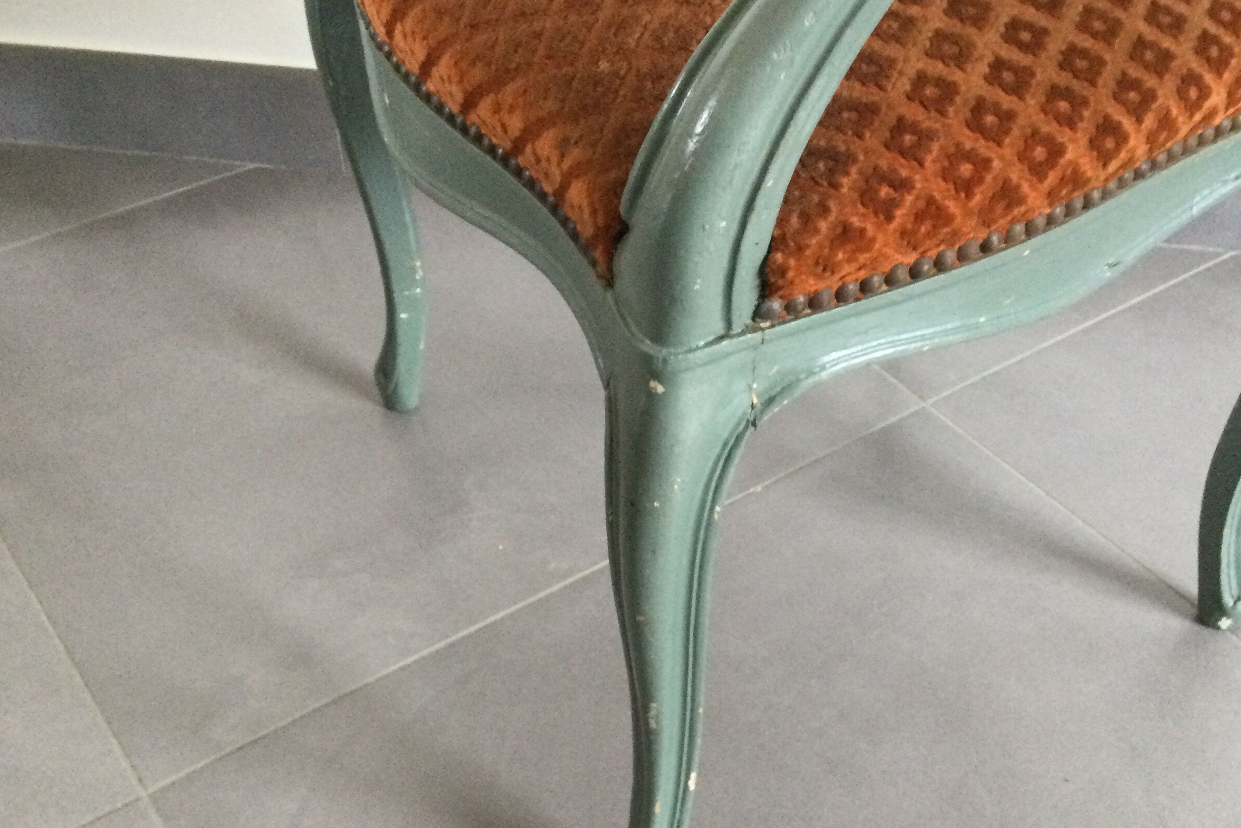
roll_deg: +1.1
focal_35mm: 44
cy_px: 522
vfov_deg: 30.4
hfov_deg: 44.5
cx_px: 628
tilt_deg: -42.8
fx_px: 1517
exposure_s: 1/20
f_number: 2.4
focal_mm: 3.3
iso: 200
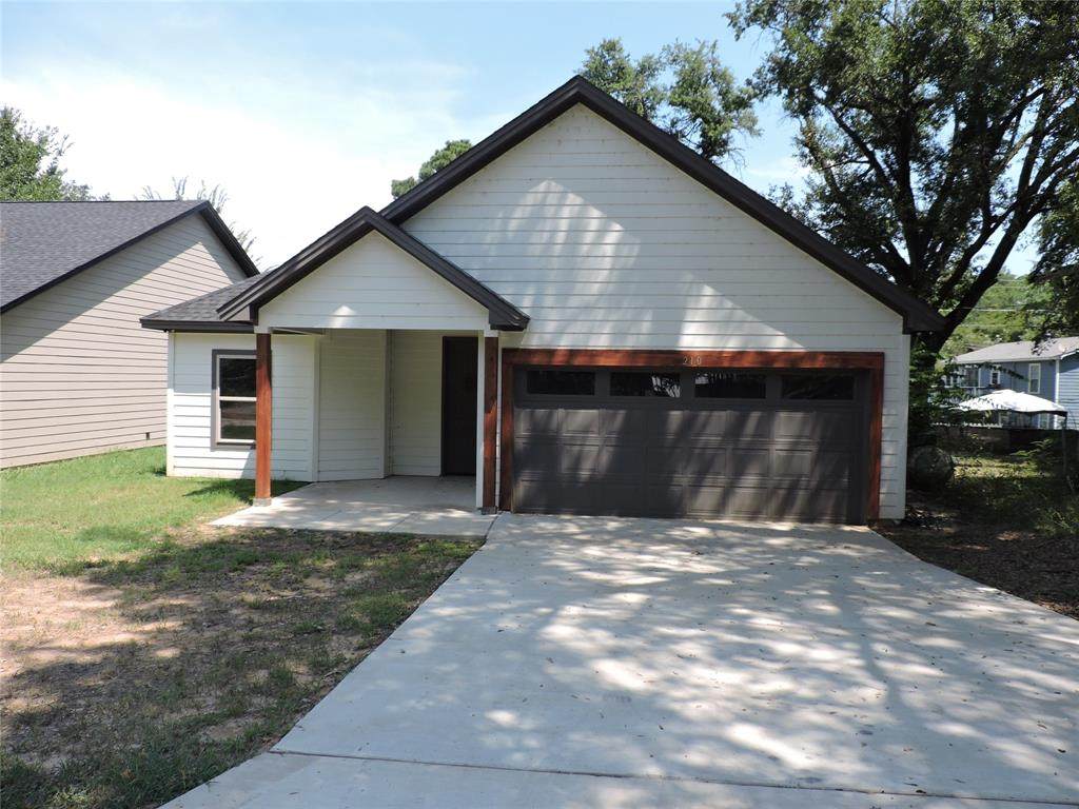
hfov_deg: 71.6
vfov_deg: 56.8
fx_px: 748
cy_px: 404
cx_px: 540
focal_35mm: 24
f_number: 3
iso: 100
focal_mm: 4.3
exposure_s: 1/800
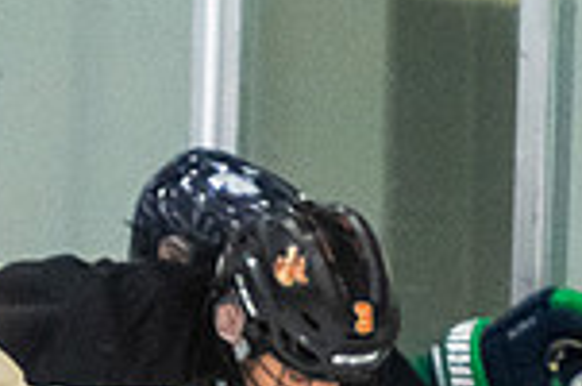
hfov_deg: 1.1
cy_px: 473
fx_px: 30700
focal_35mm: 1903
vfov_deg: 0.7
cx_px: -73
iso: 1800
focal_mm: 190
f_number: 2.8
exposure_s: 1/640
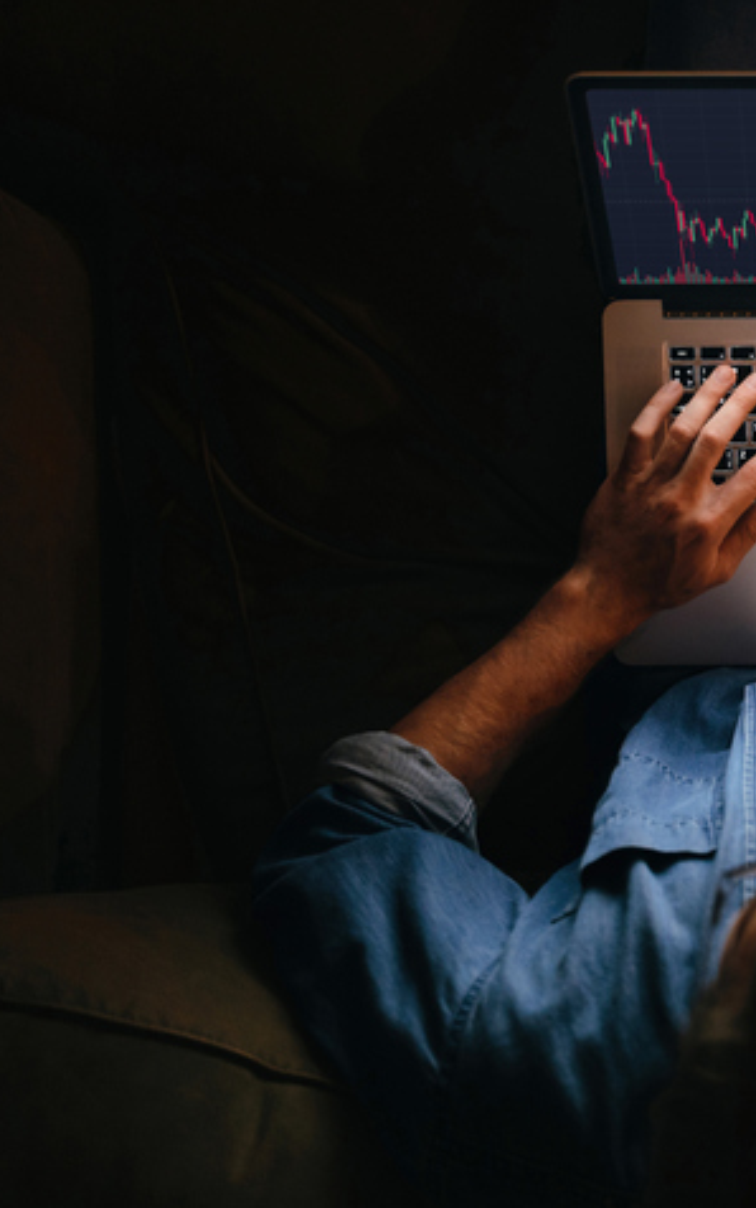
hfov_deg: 16.0
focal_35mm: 79
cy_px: 605
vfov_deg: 26.1
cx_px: 880
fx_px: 2601
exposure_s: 1/40
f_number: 2.8
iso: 1600
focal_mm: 51
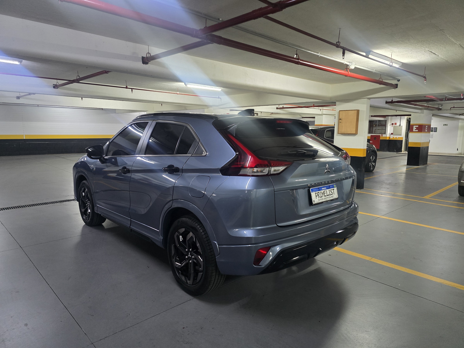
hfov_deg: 73.9
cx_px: 232
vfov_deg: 58.9
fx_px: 308
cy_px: 174
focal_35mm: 23
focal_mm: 6.3
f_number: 1.7
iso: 1000
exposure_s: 1/60
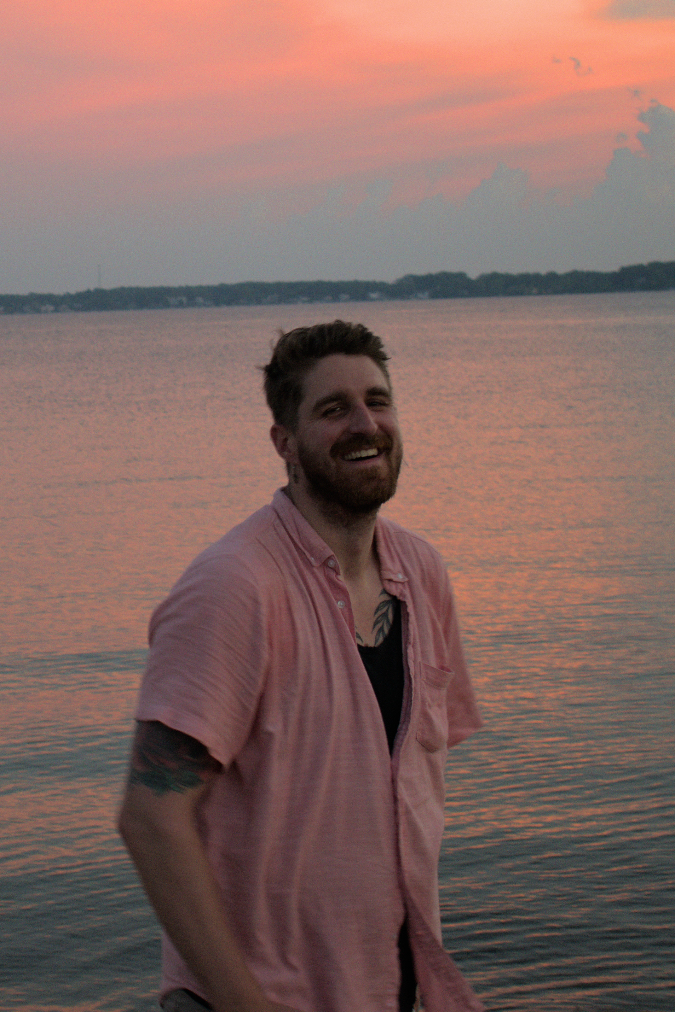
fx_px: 1349
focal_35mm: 48
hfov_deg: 28.1
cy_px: 506
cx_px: 338
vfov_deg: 41.1
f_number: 4.5
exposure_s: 1/50
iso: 400
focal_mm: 32
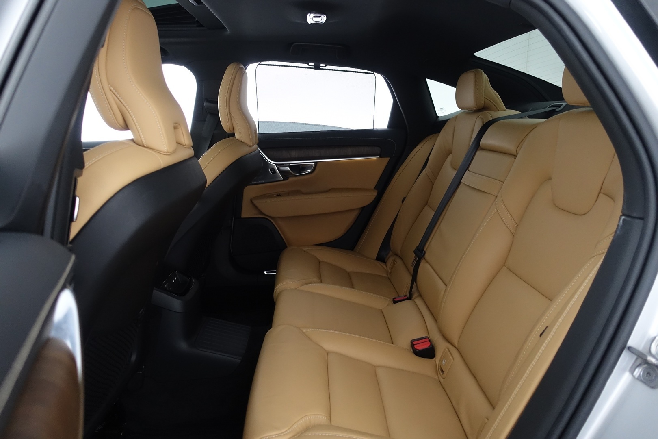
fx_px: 439
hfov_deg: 73.7
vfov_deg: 53.1
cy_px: 220
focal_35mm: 24
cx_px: 329
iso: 1000
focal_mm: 8.8
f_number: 2.5
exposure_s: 1/30
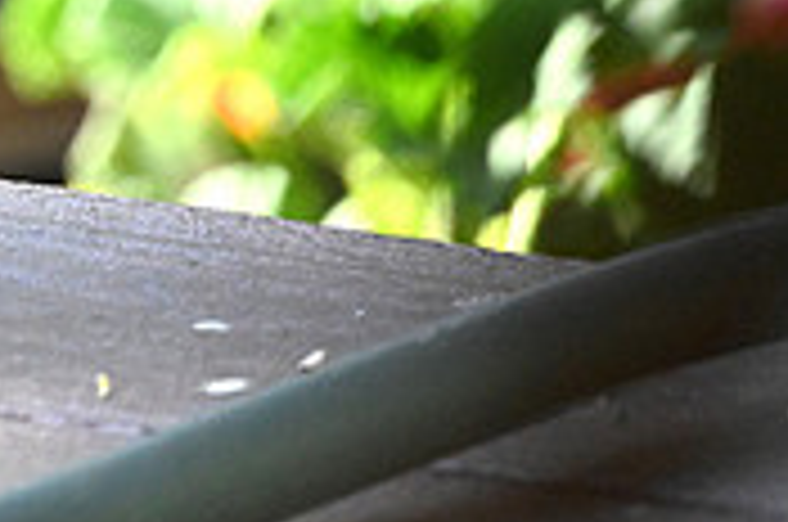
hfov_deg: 1.0
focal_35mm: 1994
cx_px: -405
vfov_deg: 0.7
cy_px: -218
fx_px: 43566
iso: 6400
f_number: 6.3
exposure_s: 1/1000
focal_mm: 600
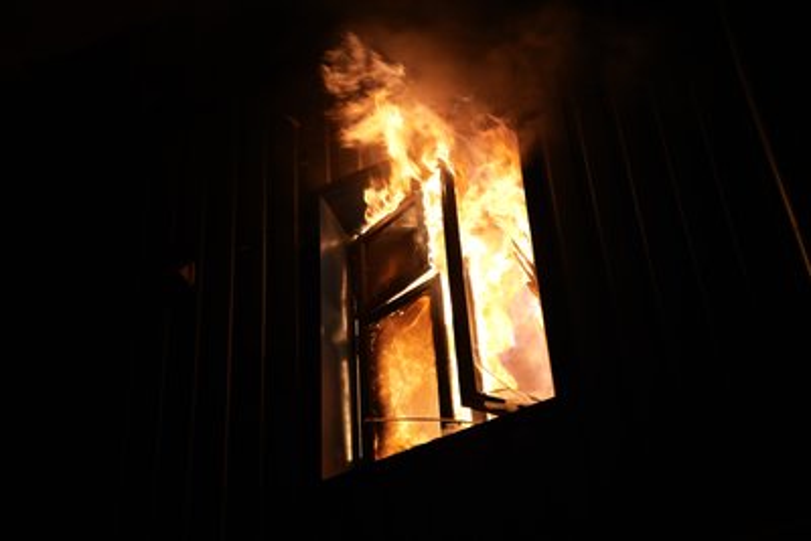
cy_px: 270
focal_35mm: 75
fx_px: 1690
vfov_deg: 18.2
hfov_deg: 27.0
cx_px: 406
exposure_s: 1/80
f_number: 2.8
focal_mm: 75
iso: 320
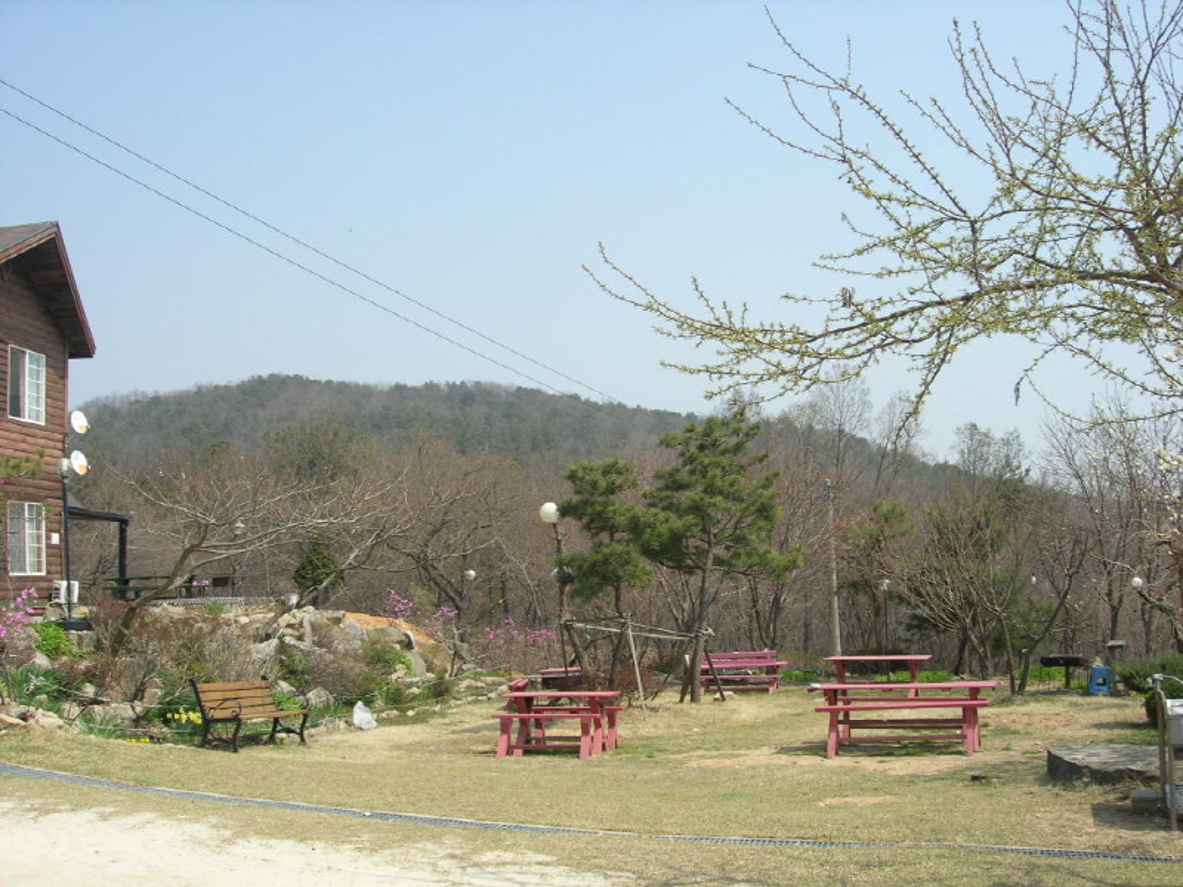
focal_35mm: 38
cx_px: 592
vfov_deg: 37.7
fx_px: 1299
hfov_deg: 49.0
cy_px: 444
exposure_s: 1/728
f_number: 4.8
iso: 78
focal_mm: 7.8
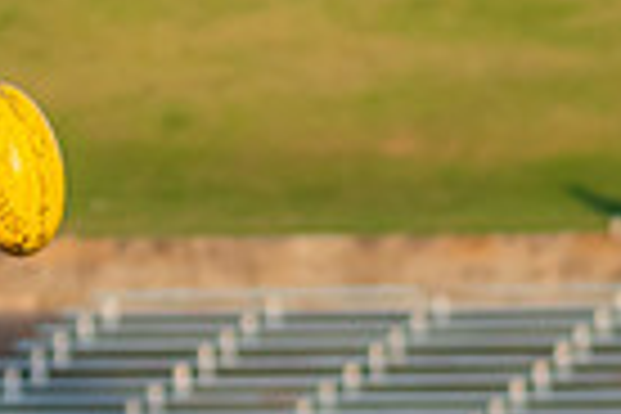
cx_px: -396
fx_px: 15110
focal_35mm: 876
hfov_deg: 2.3
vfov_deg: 1.6
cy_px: 404
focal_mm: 170
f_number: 5
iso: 800
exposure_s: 1/1250
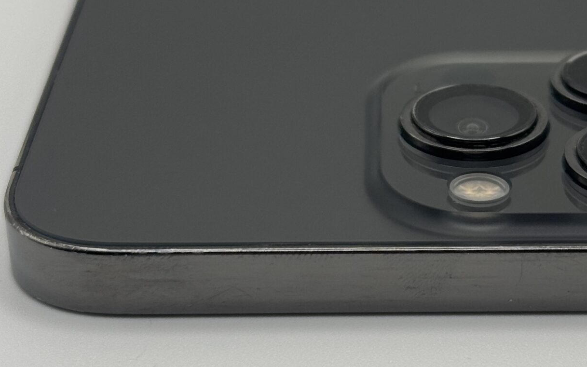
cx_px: 396
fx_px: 1712
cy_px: 149
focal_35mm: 107
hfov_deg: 19.4
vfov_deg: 12.2
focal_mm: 6.76
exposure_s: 1/1524
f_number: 1.78
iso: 64
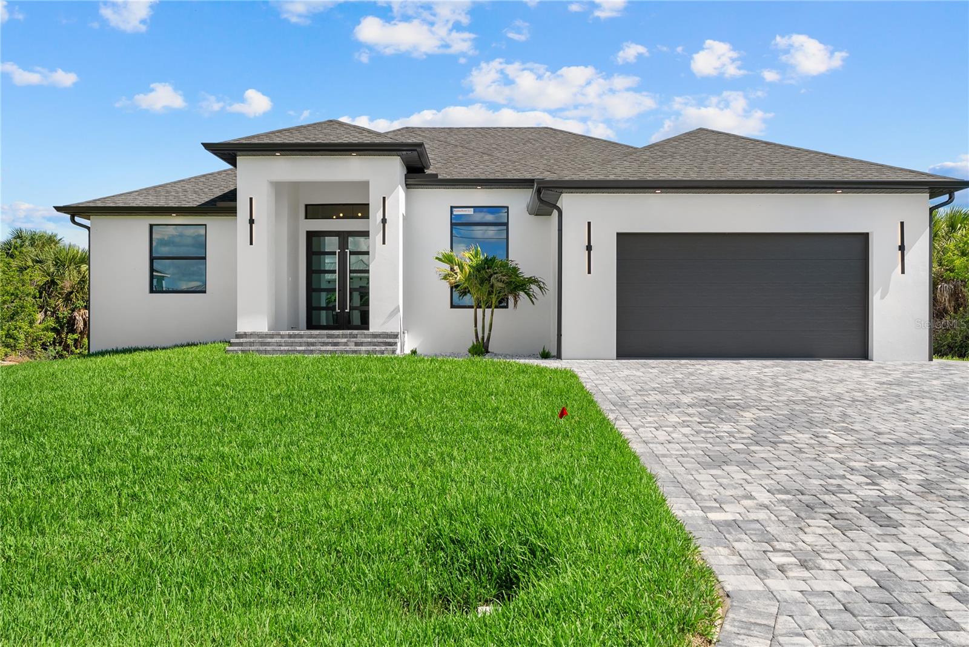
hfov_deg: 61.9
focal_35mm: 30
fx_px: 808
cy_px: 324
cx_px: 484
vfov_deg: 43.6
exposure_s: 1/1000
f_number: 9
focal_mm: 30
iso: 400
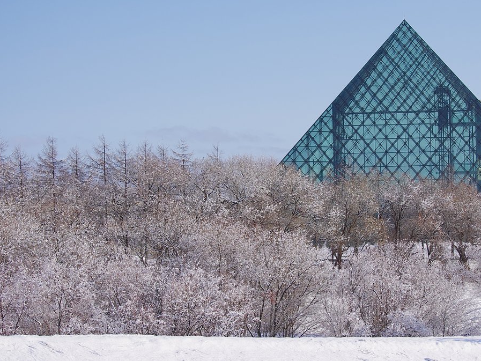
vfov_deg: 12.9
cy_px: 180
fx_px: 1598
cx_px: 256
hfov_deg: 17.1
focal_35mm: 115
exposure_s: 1/1000
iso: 200
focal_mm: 70
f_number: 5
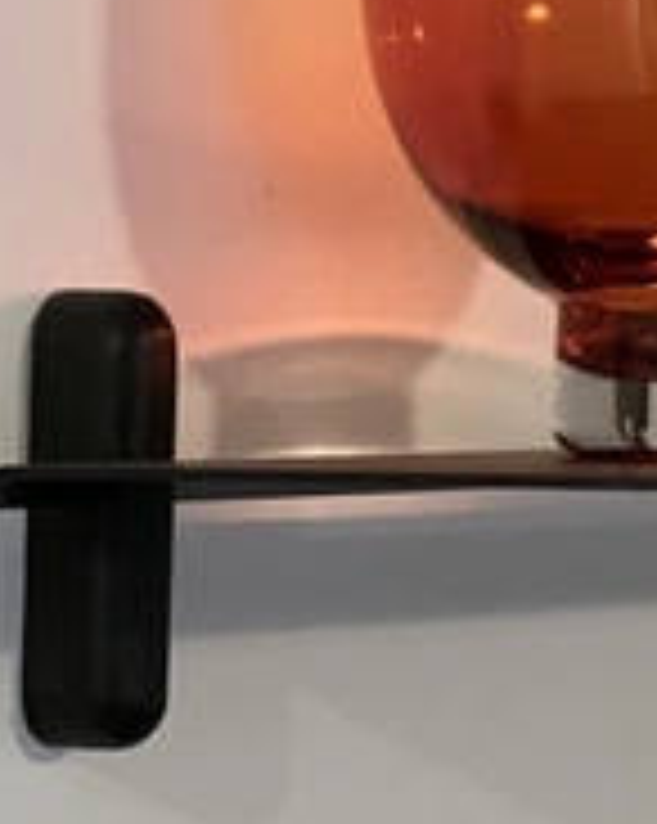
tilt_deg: +5.5
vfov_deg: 7.3
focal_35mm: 263
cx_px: 891
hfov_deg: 5.8
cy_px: -36
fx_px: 6403
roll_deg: -1.6
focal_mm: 9
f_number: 2.8
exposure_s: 1/20
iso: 400
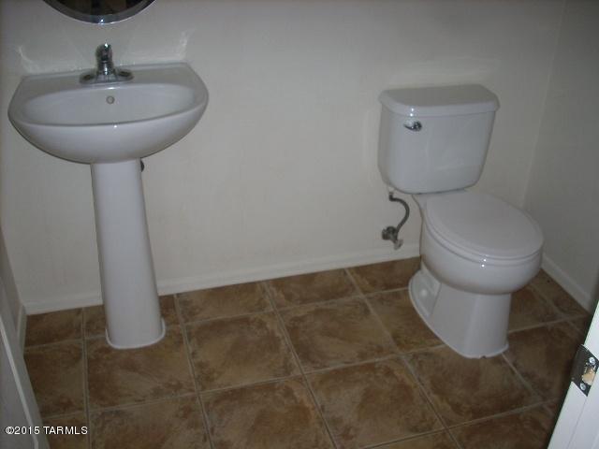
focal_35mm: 37
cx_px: 300
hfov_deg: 50.1
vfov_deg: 38.7
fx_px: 640
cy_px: 224
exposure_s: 1/60
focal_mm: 6.2
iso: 64
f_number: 2.8
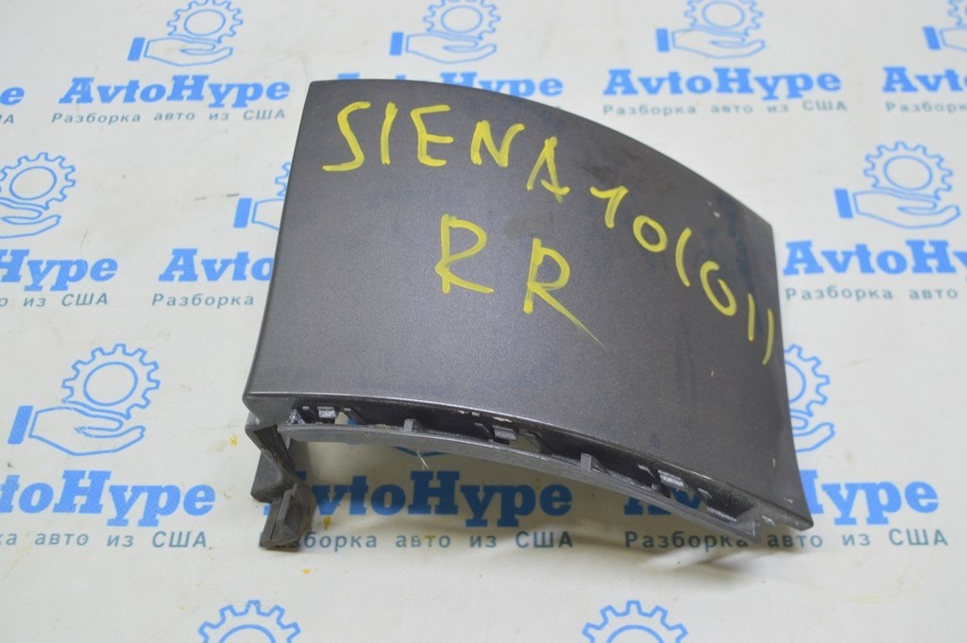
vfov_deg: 30.8
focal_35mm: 44
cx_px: 484
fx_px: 1167
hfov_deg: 45.0
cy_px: 322
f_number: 5.6
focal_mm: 29
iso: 400
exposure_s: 1/20
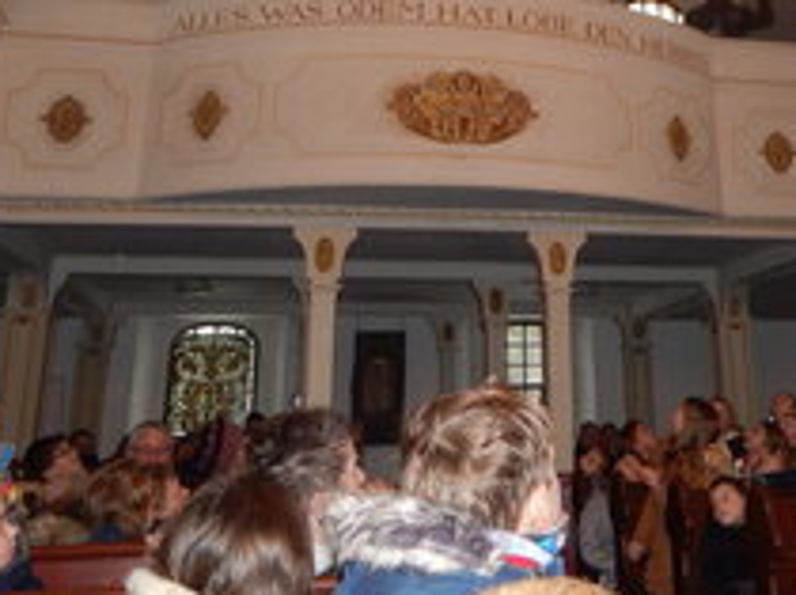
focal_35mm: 42
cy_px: 114
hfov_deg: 44.2
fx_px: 965
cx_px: 527
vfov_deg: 33.2
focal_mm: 4
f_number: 3
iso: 200
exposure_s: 1/30
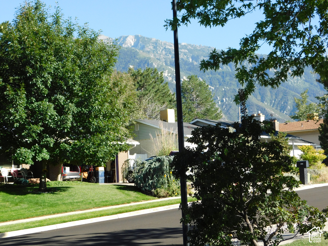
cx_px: 164
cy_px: 123
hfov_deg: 27.4
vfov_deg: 20.7
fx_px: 673
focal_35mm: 71
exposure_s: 1/400
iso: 125
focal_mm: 12.6
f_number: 4.3
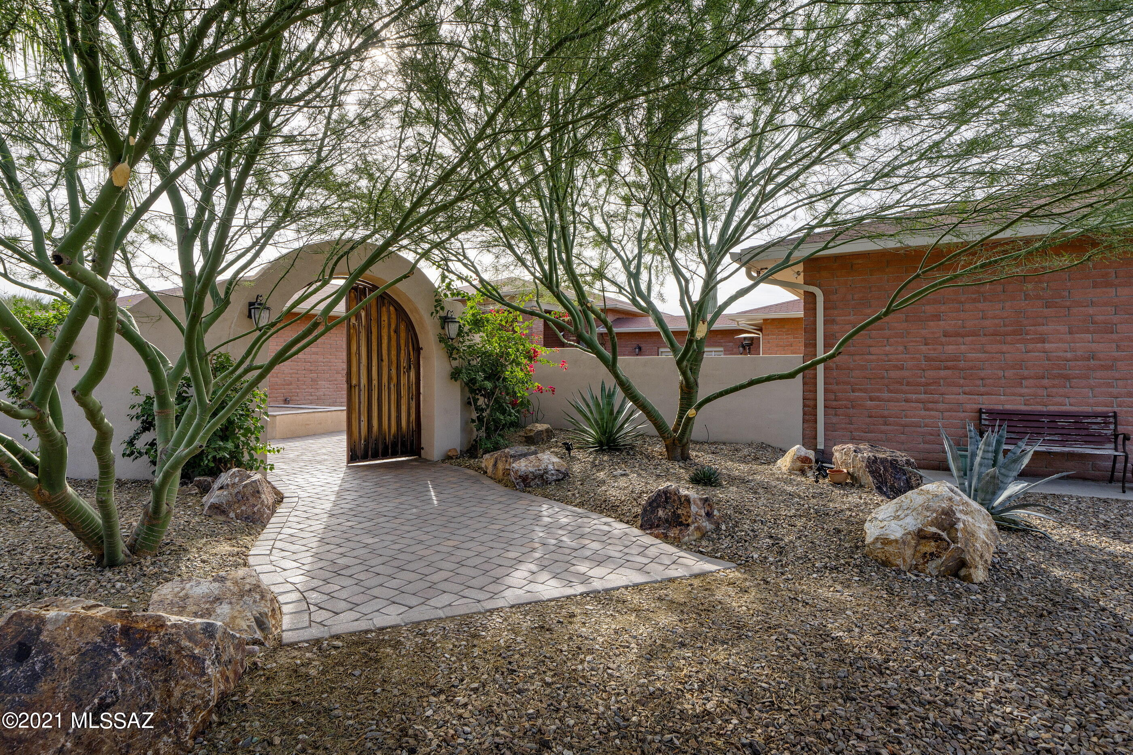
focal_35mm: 19
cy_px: 378
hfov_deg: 86.9
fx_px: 598
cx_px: 566
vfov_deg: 64.5
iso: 100
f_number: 9
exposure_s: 1/160
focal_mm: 19
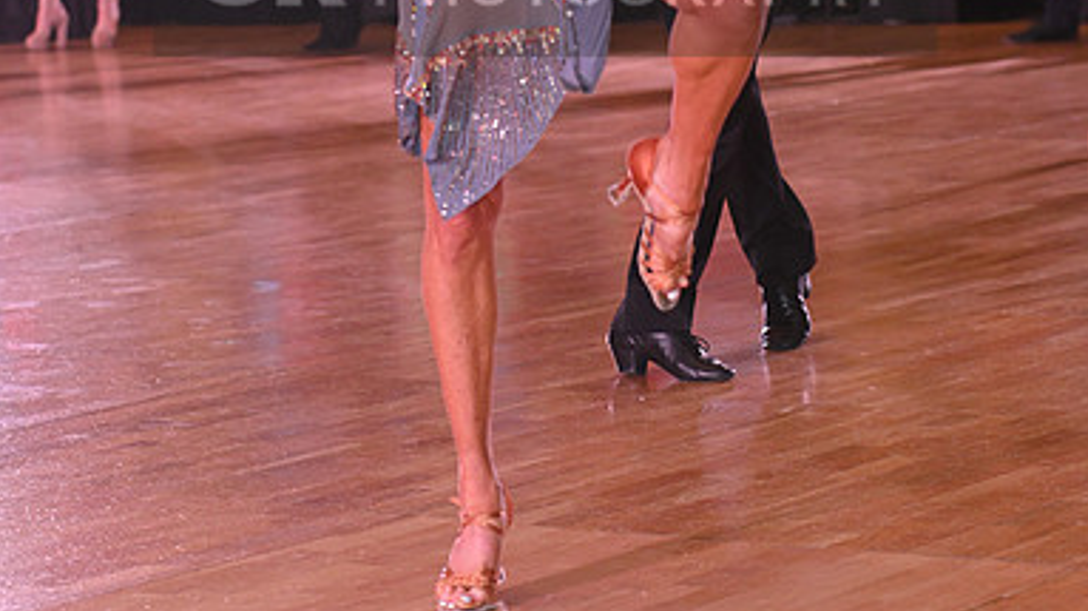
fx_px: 4210
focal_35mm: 146
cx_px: 547
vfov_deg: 8.2
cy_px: -37
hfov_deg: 14.7
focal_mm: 92
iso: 2000
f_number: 5
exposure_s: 1/200
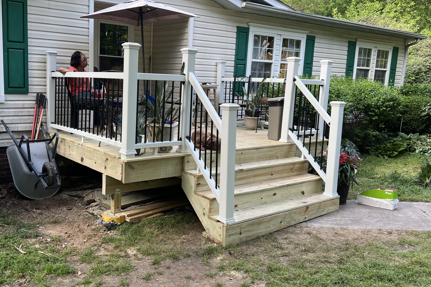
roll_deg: -1.9
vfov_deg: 38.9
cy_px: 134
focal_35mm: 34
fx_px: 407
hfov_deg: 55.3
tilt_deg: -9.6
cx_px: 169
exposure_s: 1/121
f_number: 1.5
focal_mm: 5.7
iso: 40
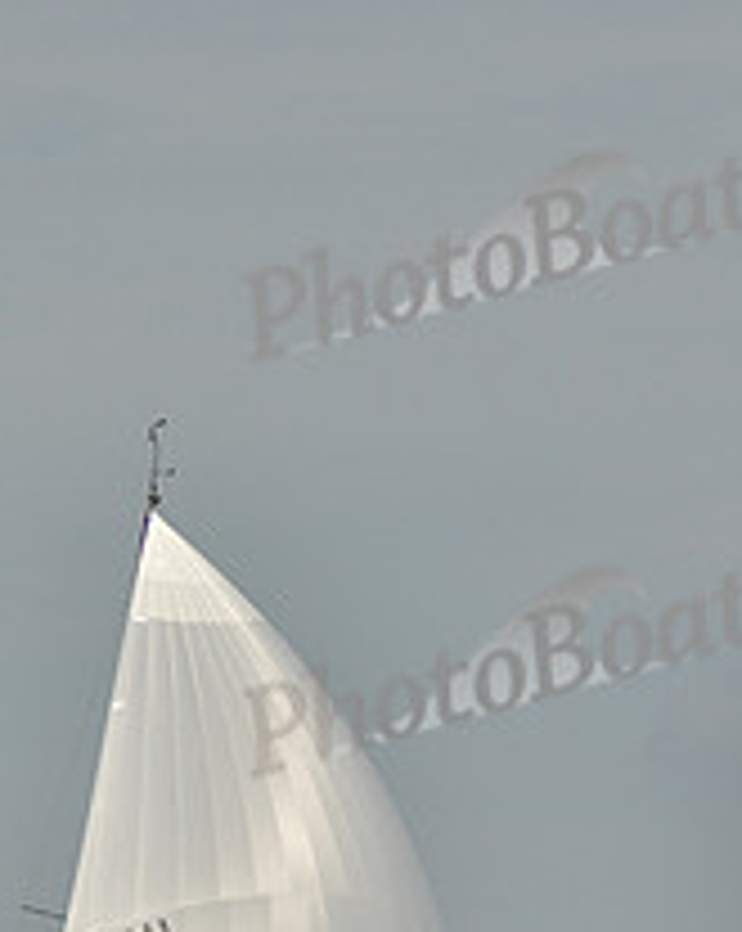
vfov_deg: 2.8
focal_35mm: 685
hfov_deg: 2.3
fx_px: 18845
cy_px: 959
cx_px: 11
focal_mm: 260
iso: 400
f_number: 11
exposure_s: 1/800
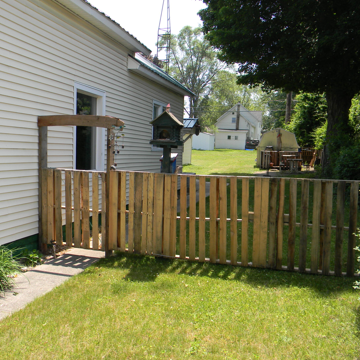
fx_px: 400
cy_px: 177
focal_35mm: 34
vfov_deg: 48.4
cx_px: 163
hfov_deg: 48.4
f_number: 3.5
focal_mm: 5
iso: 80
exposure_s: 1/327
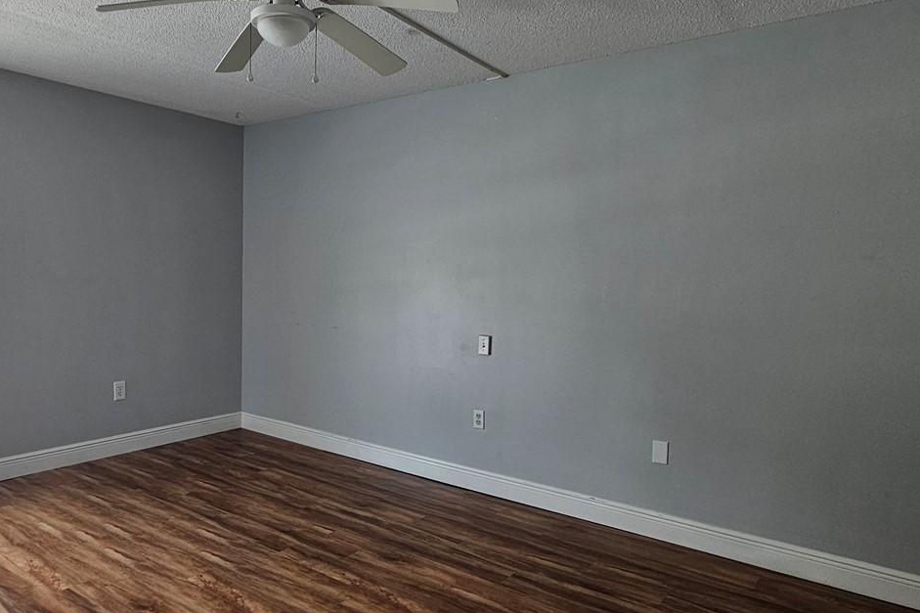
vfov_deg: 55.0
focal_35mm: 23
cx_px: 338
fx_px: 588
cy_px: 334
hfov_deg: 74.6
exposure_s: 1/60
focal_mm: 2.2
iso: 80
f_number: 2.2
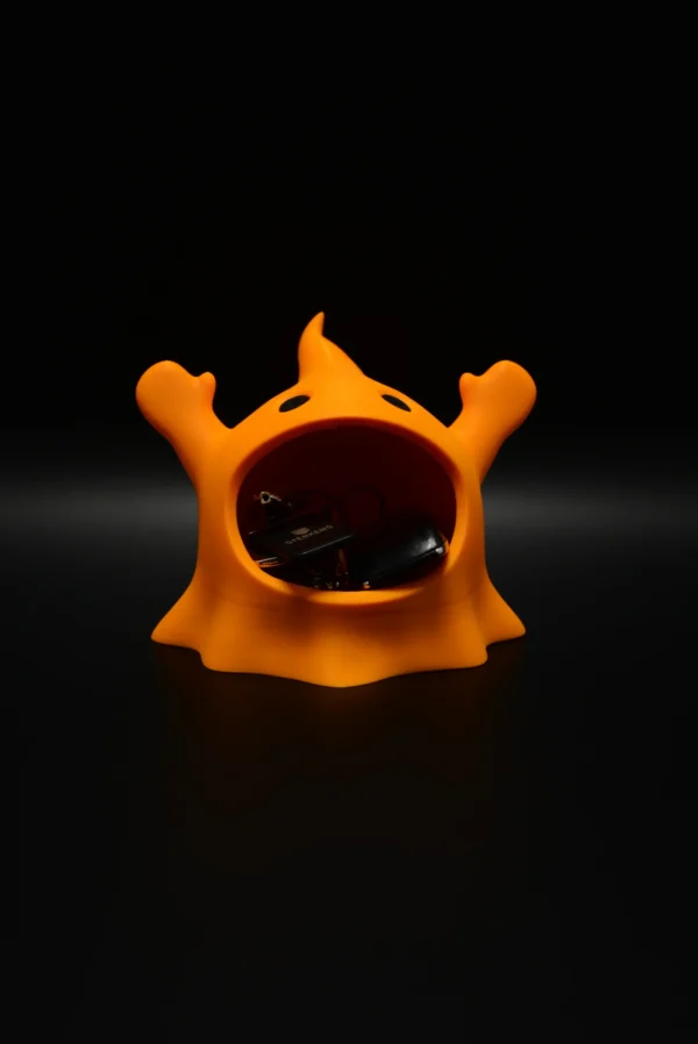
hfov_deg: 25.8
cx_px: 349
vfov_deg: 37.8
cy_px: 522
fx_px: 1524
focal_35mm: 52
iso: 400
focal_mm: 35
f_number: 4.5
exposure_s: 1/80
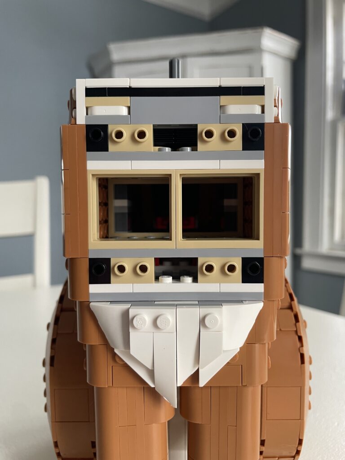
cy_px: 230
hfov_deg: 53.1
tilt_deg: -2.0
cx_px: 172
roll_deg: -0.8
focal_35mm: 26
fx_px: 346
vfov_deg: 67.3
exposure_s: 1/78
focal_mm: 4.2
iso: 125
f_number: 1.6
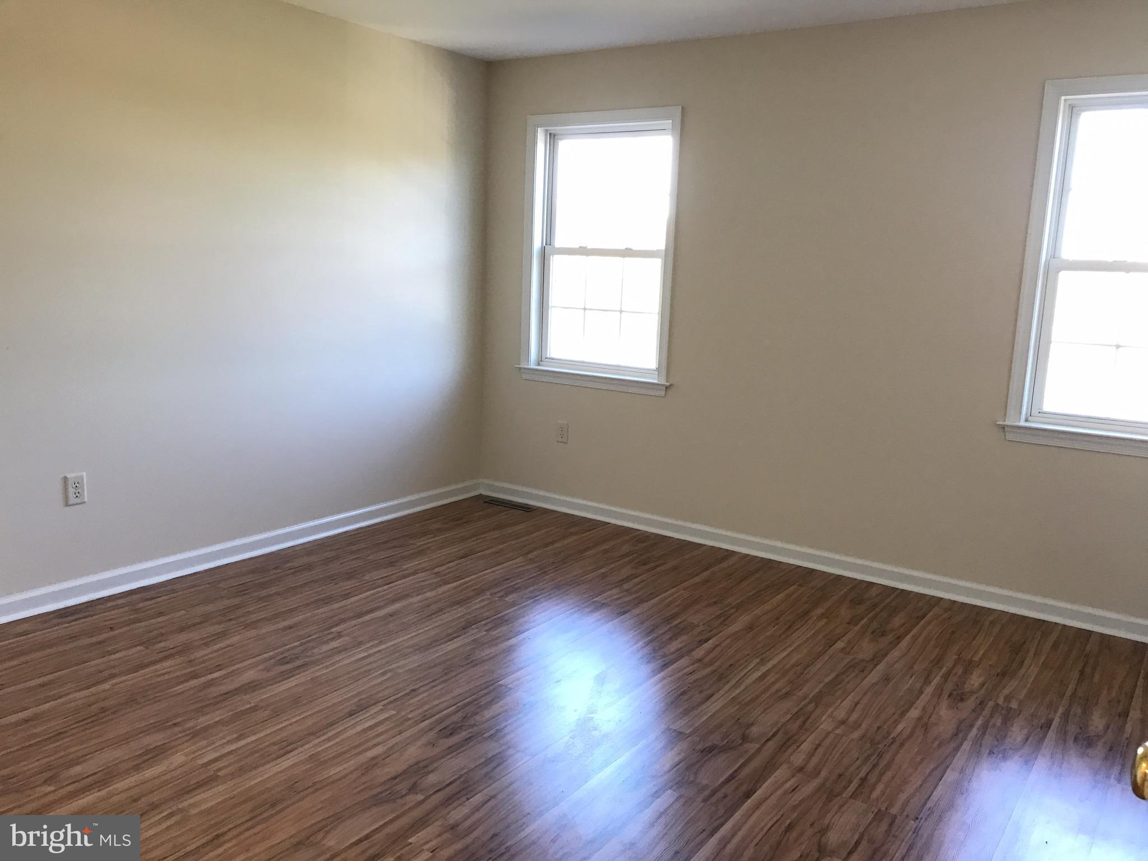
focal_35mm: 28
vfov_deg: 49.7
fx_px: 929
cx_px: 574
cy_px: 430
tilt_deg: -10.3
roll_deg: -2.0
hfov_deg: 63.4
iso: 40
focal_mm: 3.99
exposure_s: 1/23
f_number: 1.8
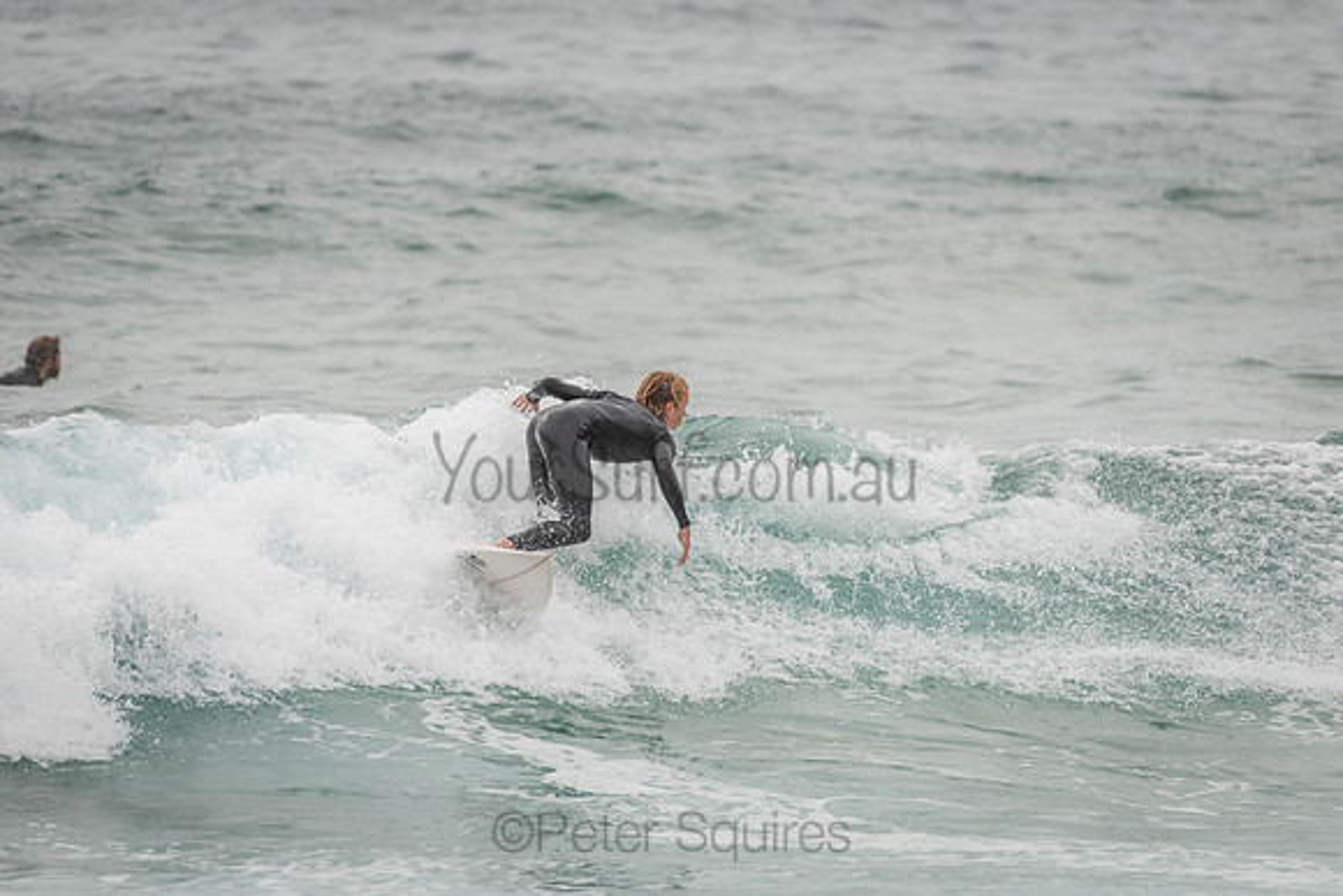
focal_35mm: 500
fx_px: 18656
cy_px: 448
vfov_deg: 2.8
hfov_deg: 4.1
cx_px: 672
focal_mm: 500
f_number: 5.6
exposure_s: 1/2000
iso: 280
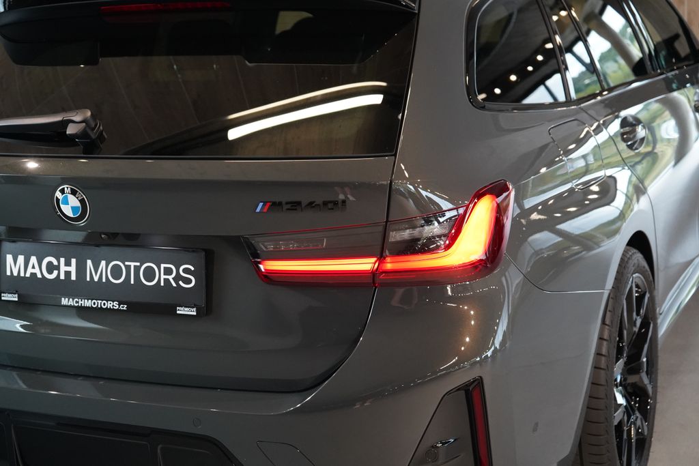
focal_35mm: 59
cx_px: 350
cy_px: 233
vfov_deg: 23.0
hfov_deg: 33.9
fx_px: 1146
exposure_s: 1/160
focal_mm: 59
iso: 6400
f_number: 5
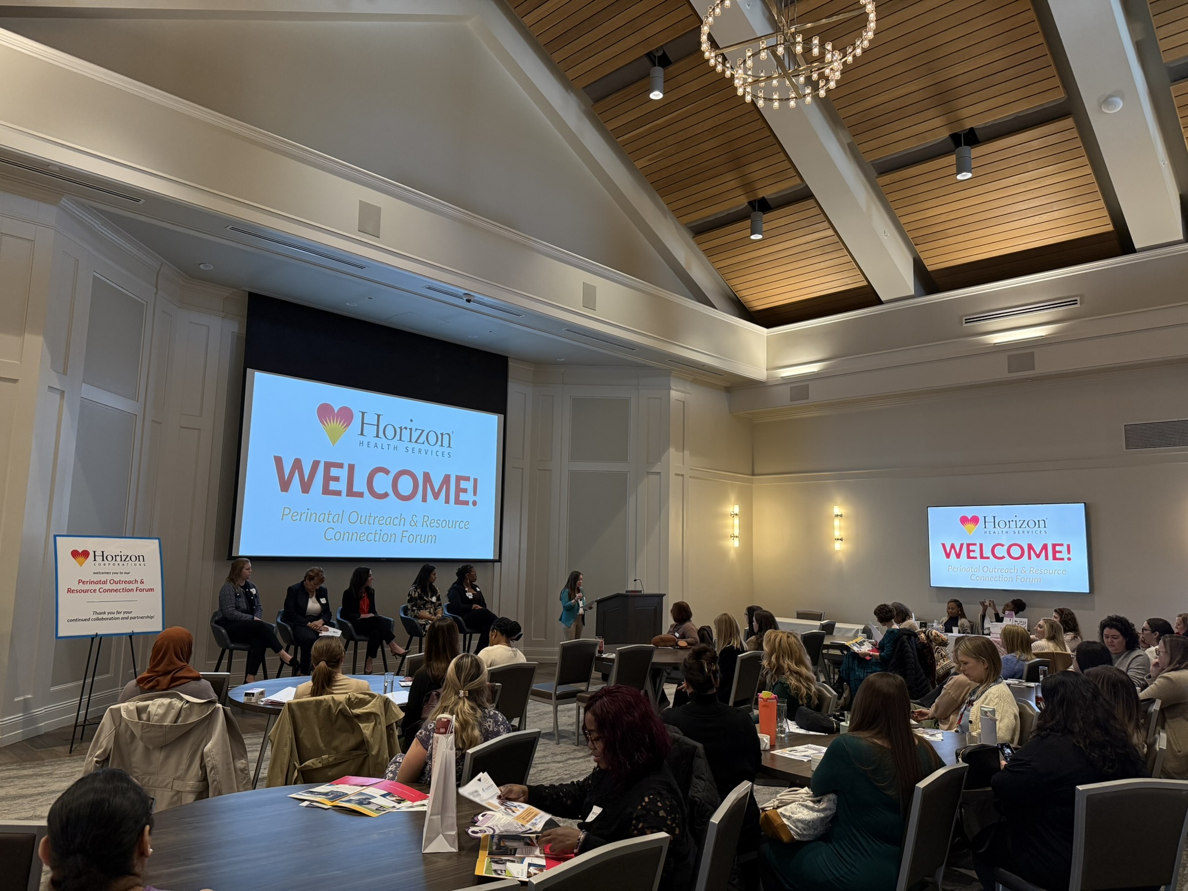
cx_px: 594
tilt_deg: +7.5
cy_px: 446
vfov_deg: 56.8
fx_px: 824
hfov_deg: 71.6
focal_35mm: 24
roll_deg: -1.8
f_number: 1.78
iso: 250
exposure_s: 1/60
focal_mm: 6.76
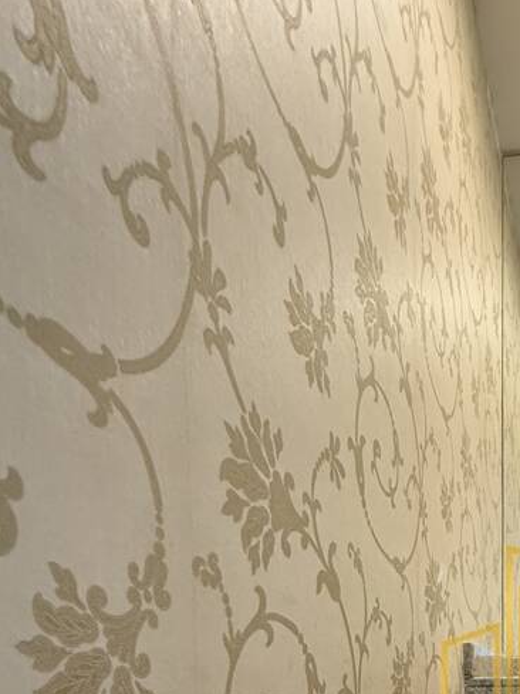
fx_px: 621
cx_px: 529
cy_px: 740
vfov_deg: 45.8
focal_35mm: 31
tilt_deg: -4.2
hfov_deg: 39.6
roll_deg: -1.3
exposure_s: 1/60
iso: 320
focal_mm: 2.22
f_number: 2.2
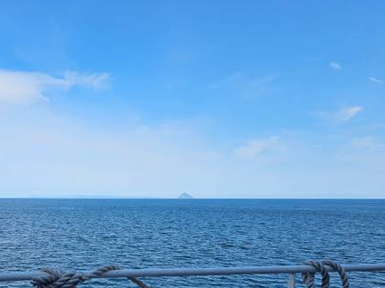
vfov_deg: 35.9
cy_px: 218
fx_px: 433
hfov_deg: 45.7
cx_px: 83
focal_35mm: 39
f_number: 1.7
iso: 10
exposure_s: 1/1038
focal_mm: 6.3
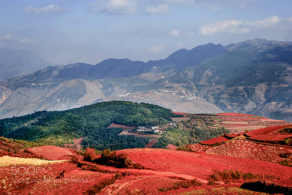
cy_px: 98
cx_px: 146
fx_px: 649
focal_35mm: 80
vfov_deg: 17.0
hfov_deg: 25.4
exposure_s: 1/80
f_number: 22
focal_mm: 80
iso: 200
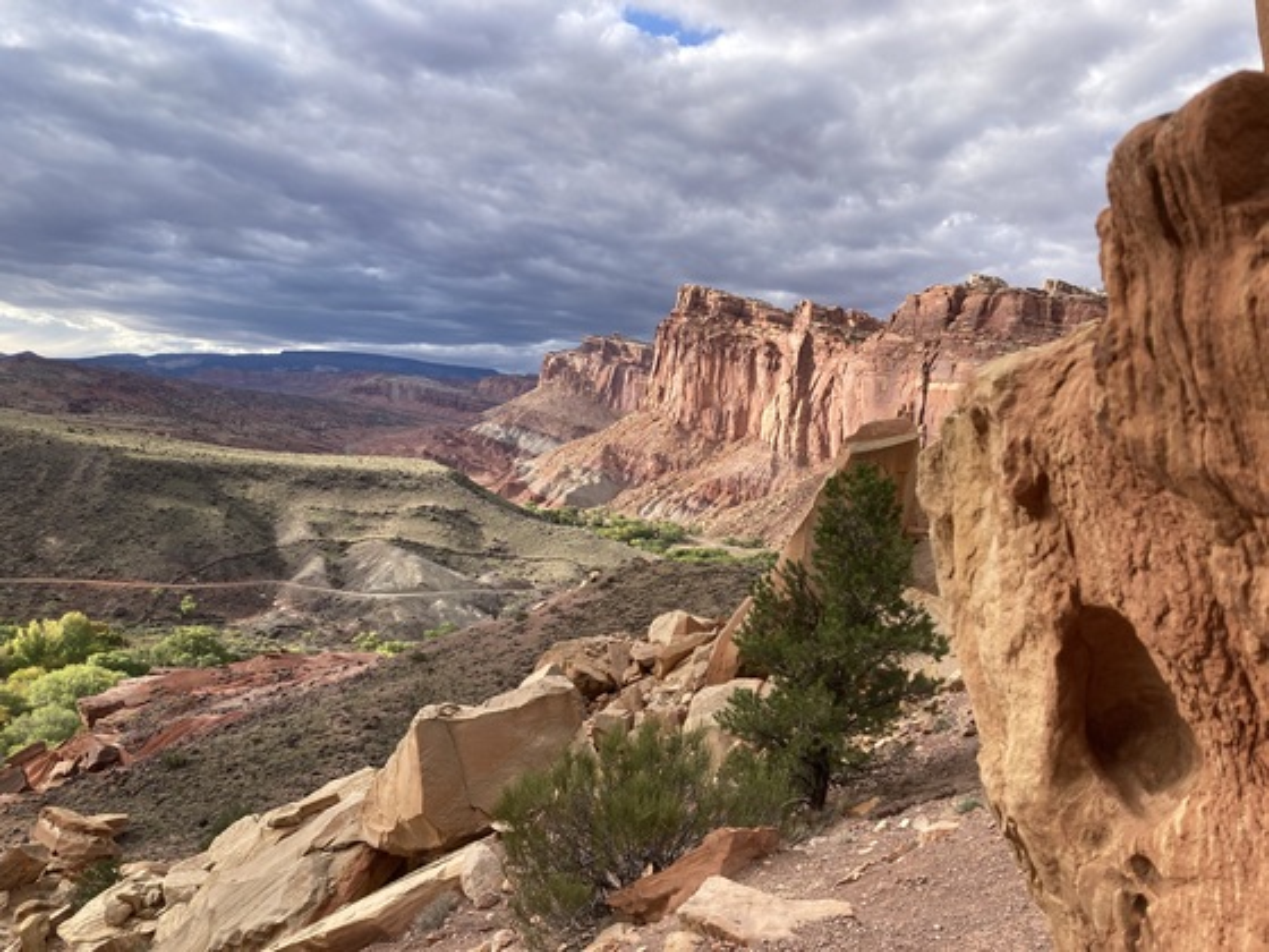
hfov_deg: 63.4
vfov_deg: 49.7
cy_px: 476
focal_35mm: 28
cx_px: 634
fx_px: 1026
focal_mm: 3.99
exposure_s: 1/941
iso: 20
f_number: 1.8
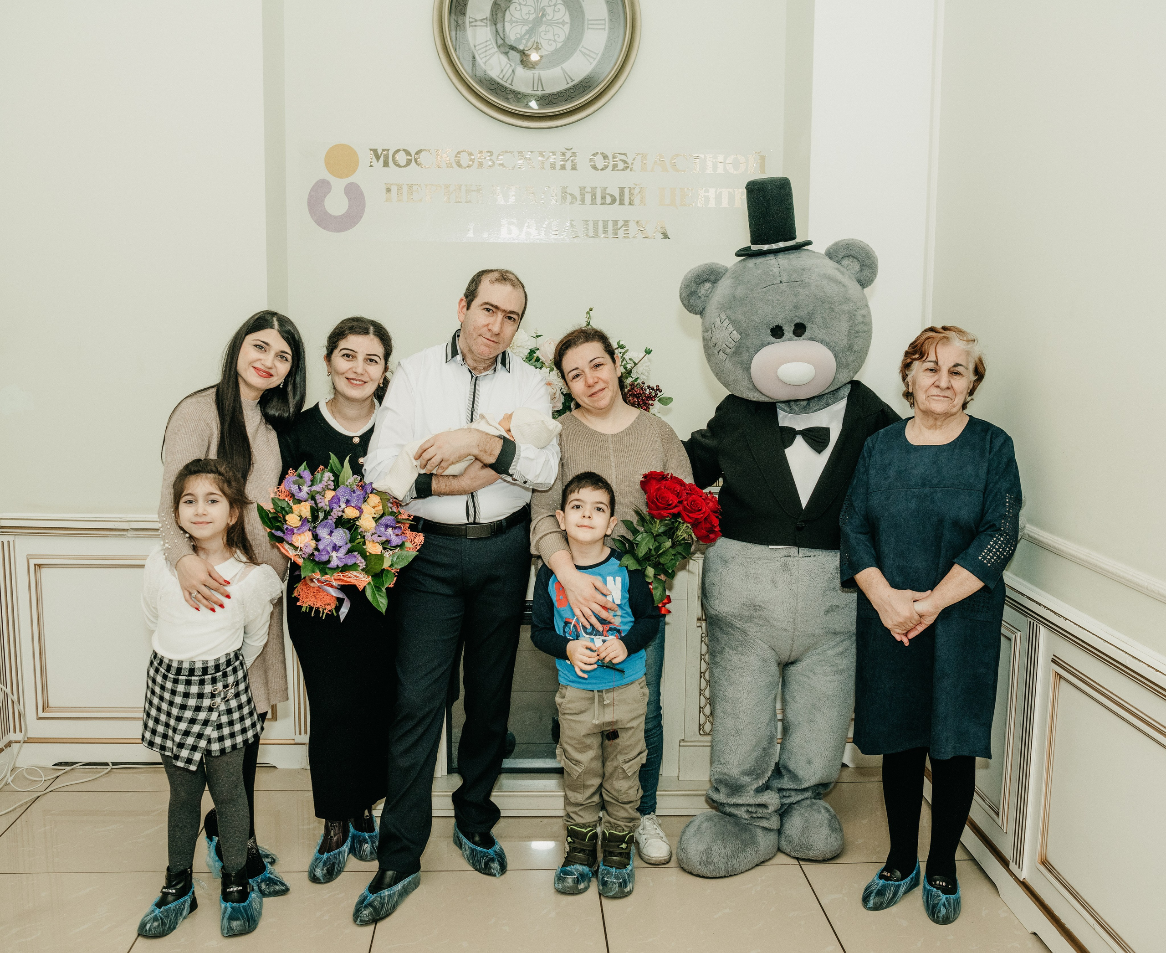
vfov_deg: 42.4
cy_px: 499
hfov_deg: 50.9
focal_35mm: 35
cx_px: 592
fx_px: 1226
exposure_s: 1/160
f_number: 4.5
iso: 320
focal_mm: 27
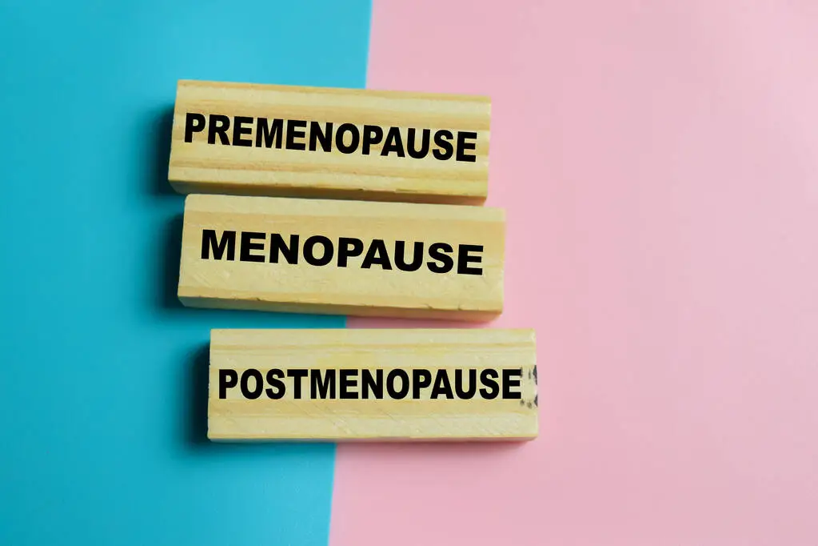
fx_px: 1295
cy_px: 273
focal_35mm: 57
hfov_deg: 35.1
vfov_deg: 23.8
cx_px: 409
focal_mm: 38
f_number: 6.3
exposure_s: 1/60
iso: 800
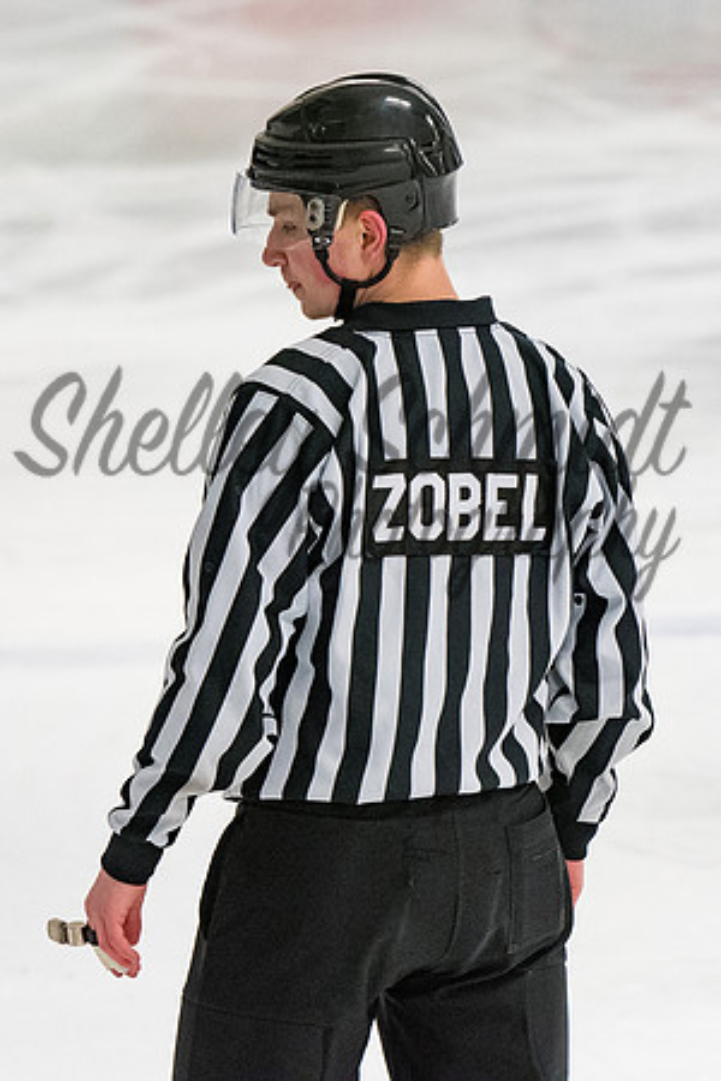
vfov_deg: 6.1
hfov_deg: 4.0
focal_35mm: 340
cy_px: 476
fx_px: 10217
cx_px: 425
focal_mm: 135
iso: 2500
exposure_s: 1/800
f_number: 3.5
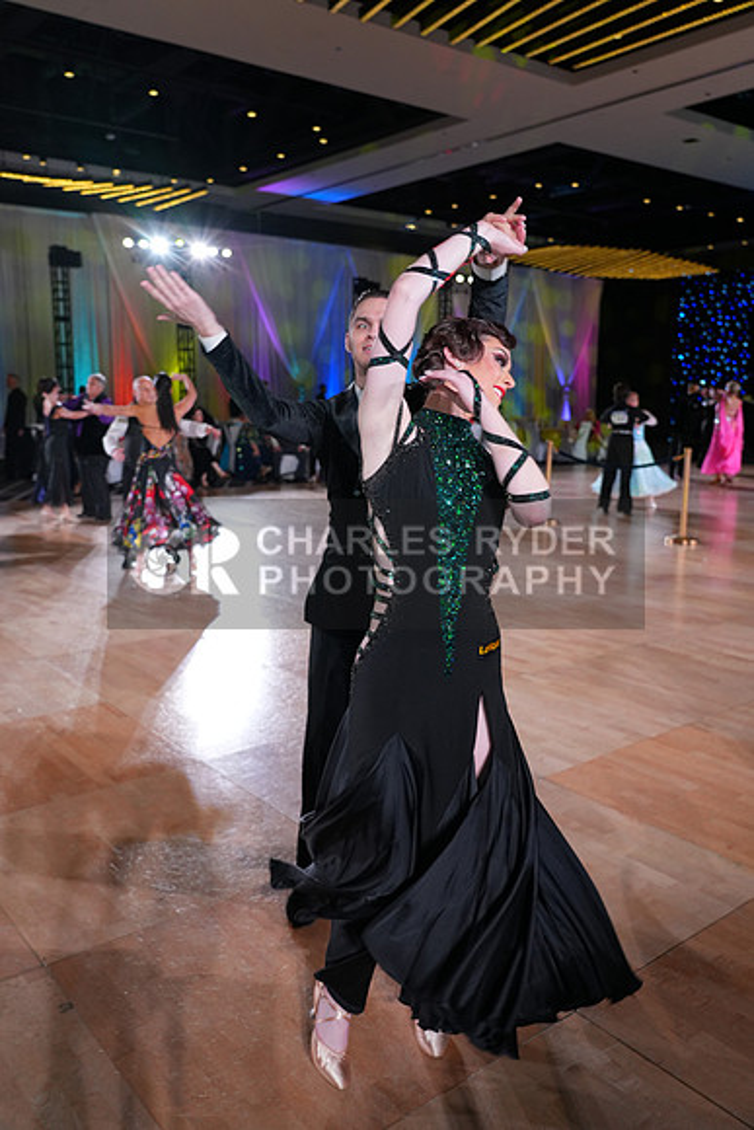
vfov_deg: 63.6
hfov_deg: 45.0
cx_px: 377
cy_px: 565
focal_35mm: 29
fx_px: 910
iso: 1000
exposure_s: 1/250
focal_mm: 29
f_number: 4
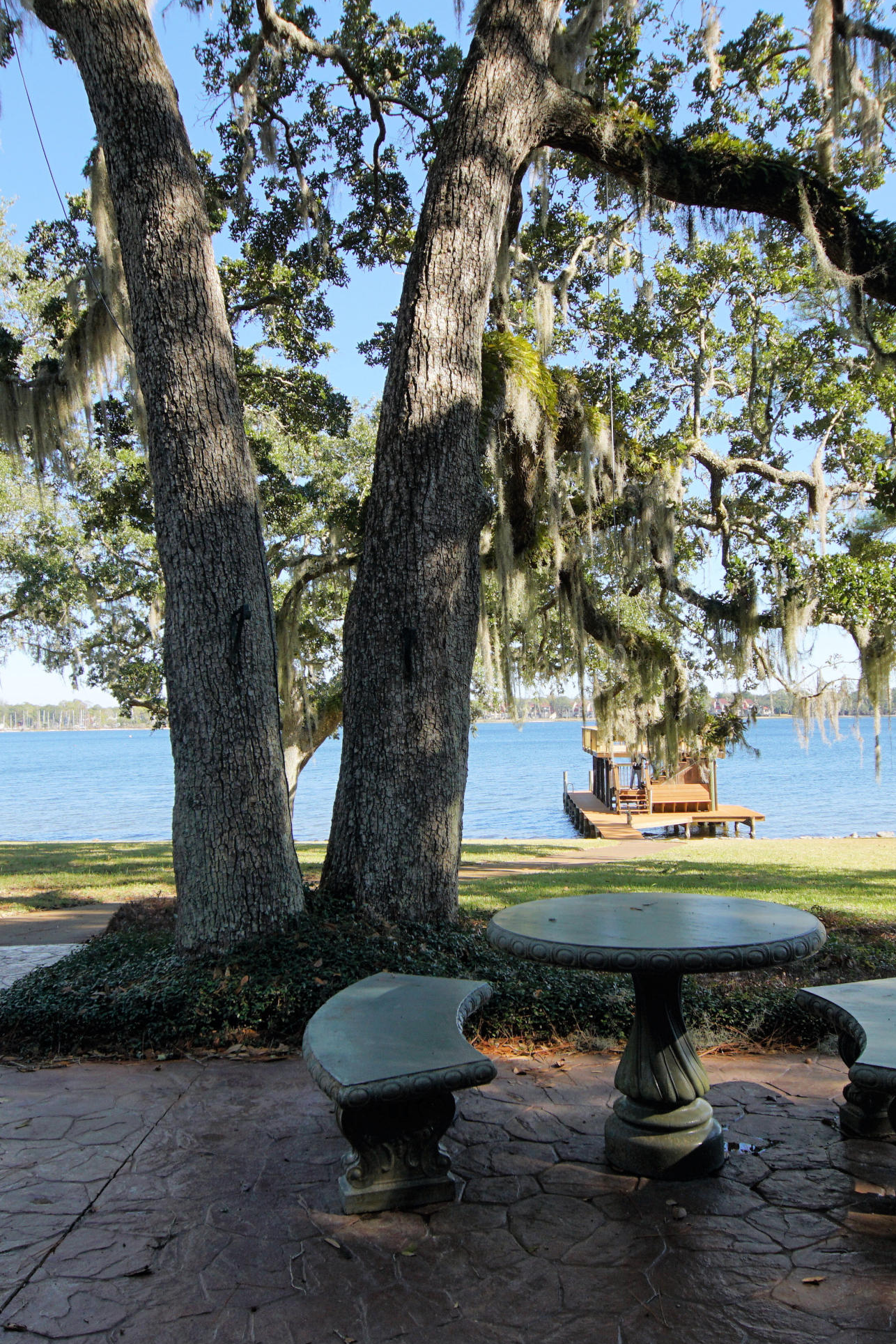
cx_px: 460
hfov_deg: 46.4
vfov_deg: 65.5
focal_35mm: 28
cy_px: 688
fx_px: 1045
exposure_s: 1/125
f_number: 6.3
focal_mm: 12
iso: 100
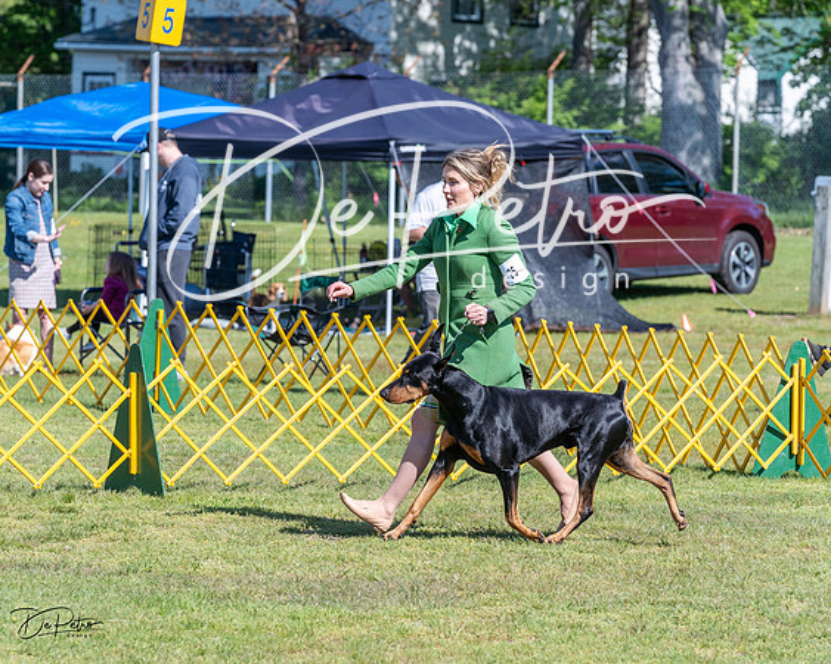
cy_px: 332
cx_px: 398
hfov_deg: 9.7
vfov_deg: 7.8
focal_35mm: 198
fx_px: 4873
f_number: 6.3
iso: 400
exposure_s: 1/1250
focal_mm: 176
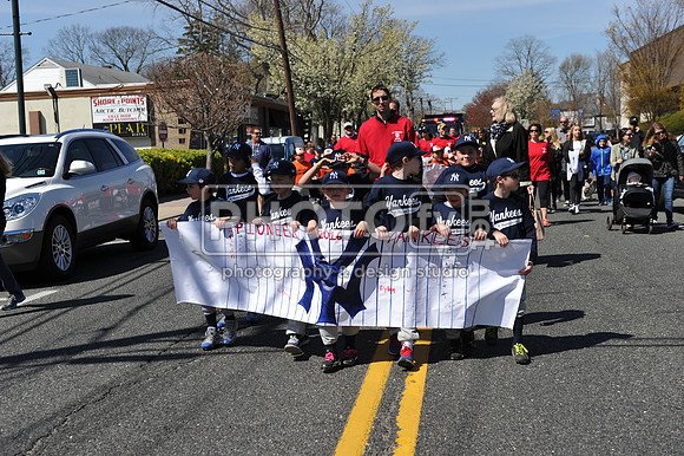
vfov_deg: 28.0
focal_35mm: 48
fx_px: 911
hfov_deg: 41.1
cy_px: 228
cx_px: 342
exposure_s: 1/1250
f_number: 5
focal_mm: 48
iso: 200
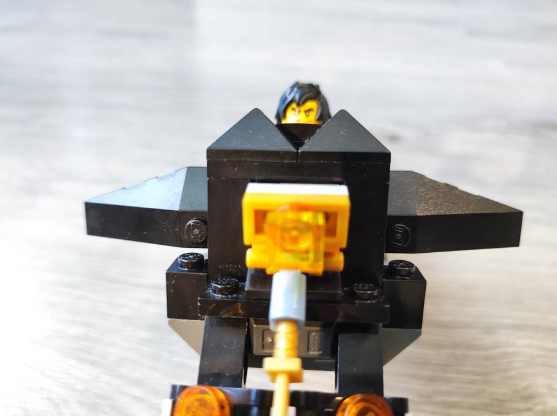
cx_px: 278
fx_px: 402
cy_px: 208
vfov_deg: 54.8
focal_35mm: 25
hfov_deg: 69.4
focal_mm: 4.7
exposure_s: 1/33
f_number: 1.79
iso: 1392
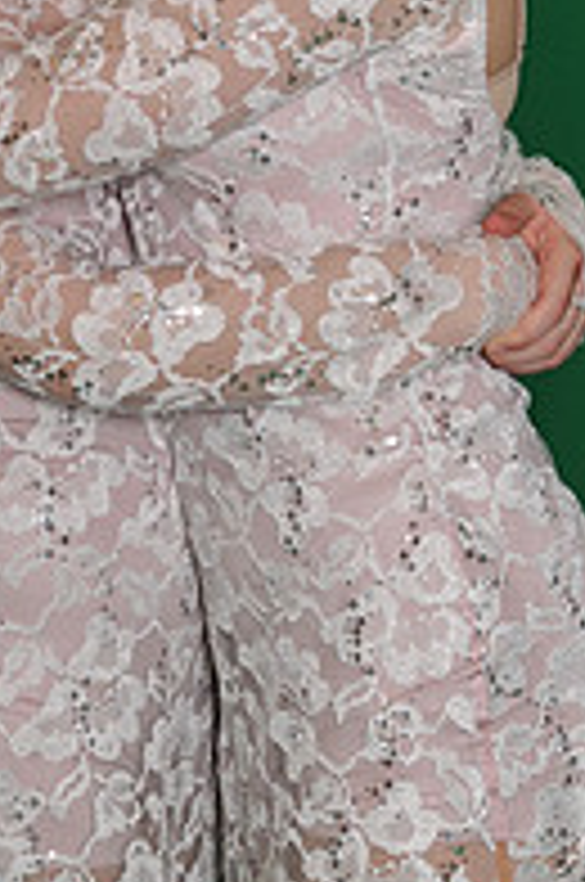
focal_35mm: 163
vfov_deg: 12.6
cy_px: 202
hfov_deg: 8.4
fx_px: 3987
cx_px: 18
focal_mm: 55
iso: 640
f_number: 4
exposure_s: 1/200
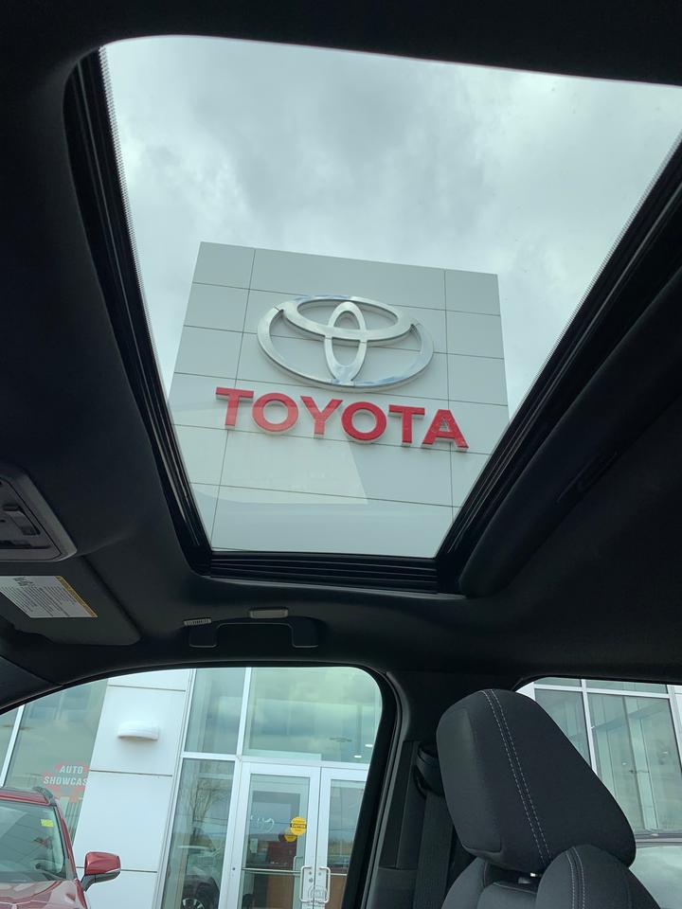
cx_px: 341
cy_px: 454
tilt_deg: +29.2
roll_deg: -4.0
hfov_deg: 53.1
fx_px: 683
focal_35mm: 26
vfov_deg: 67.3
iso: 25
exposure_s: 1/558
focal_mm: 4.25
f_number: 1.8
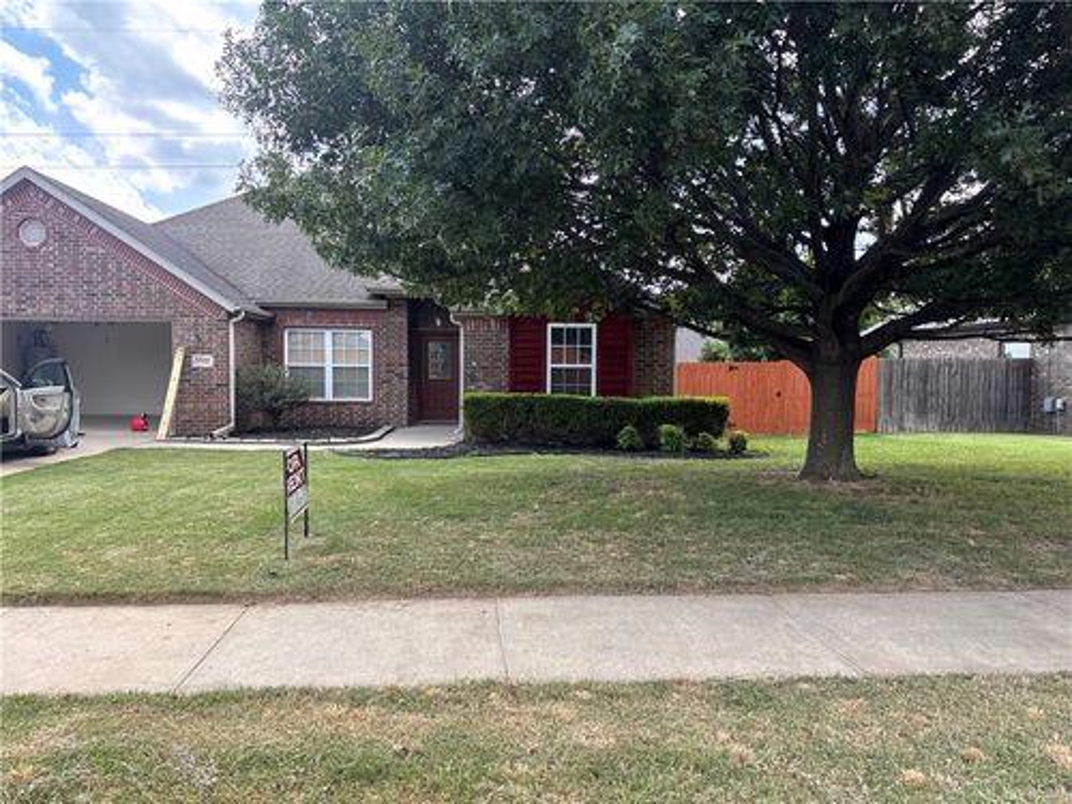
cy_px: 402
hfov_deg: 67.3
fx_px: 805
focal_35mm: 26
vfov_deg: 53.1
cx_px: 536
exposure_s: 1/581
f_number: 1.6
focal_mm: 5.96
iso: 50
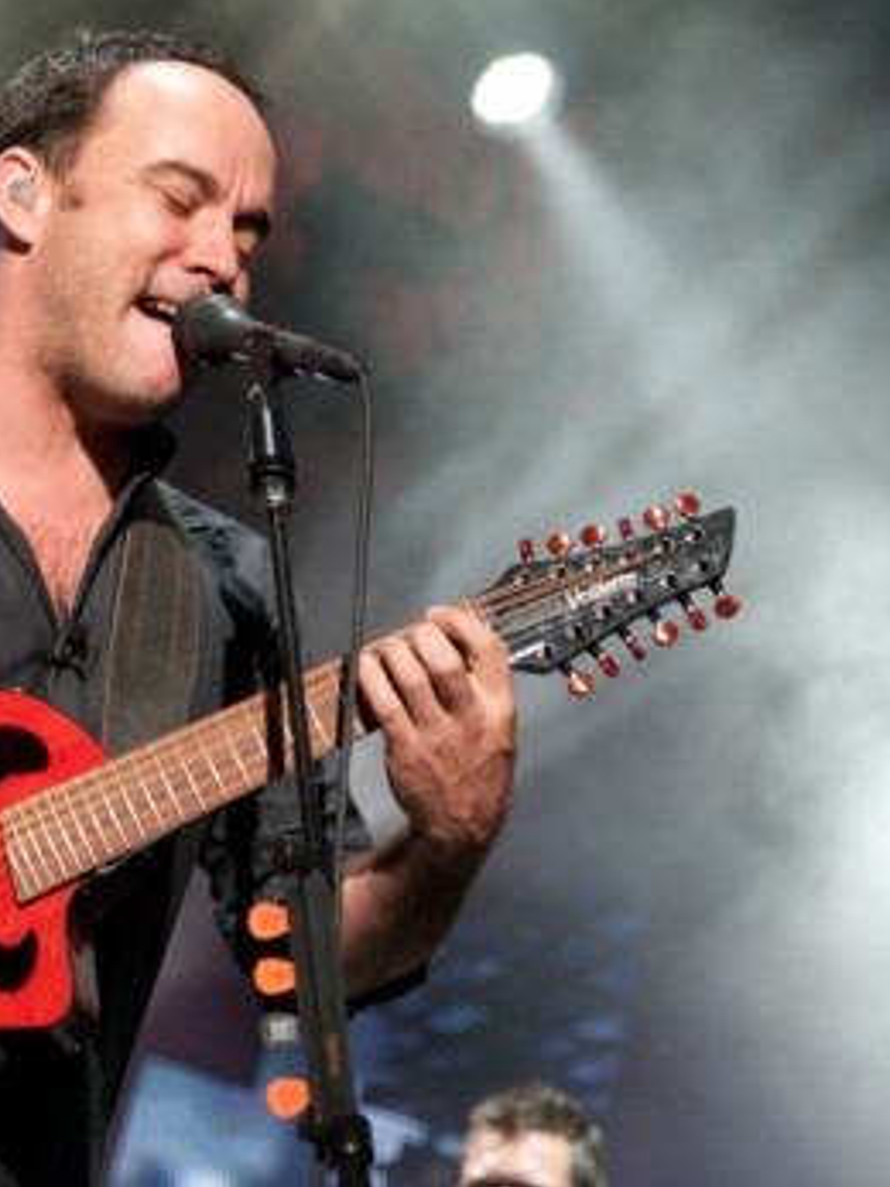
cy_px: 592
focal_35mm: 131
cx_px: 17
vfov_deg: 15.1
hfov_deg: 11.2
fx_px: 4494
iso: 800
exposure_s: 1/125
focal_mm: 60
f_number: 3.8
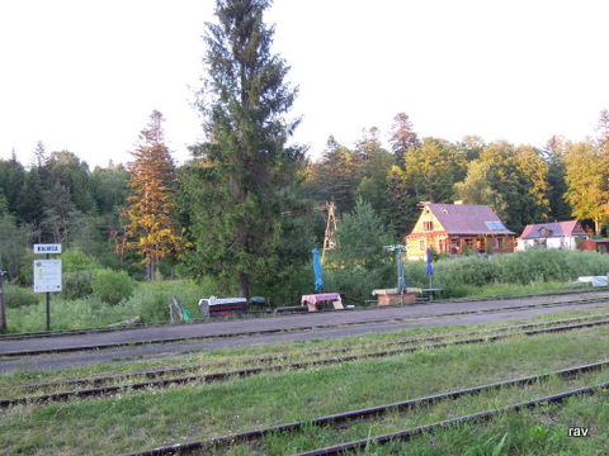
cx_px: 304
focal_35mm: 31
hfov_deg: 58.4
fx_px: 545
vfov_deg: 45.4
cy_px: 228
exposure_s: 1/50
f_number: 3
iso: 220
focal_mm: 5.5
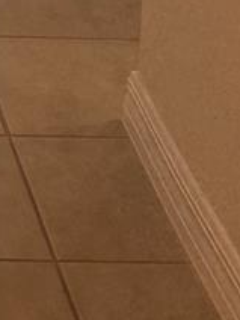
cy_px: -291
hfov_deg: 5.3
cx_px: -254
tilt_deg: -12.2
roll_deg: -1.8
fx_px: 2514
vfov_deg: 7.1
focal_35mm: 272
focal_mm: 6.76
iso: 50
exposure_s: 1/131
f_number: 1.78
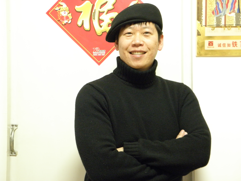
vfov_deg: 24.8
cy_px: 90
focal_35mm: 59
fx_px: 411
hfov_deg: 32.7
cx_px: 120
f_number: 4.1
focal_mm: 10.6
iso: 400
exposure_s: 1/2
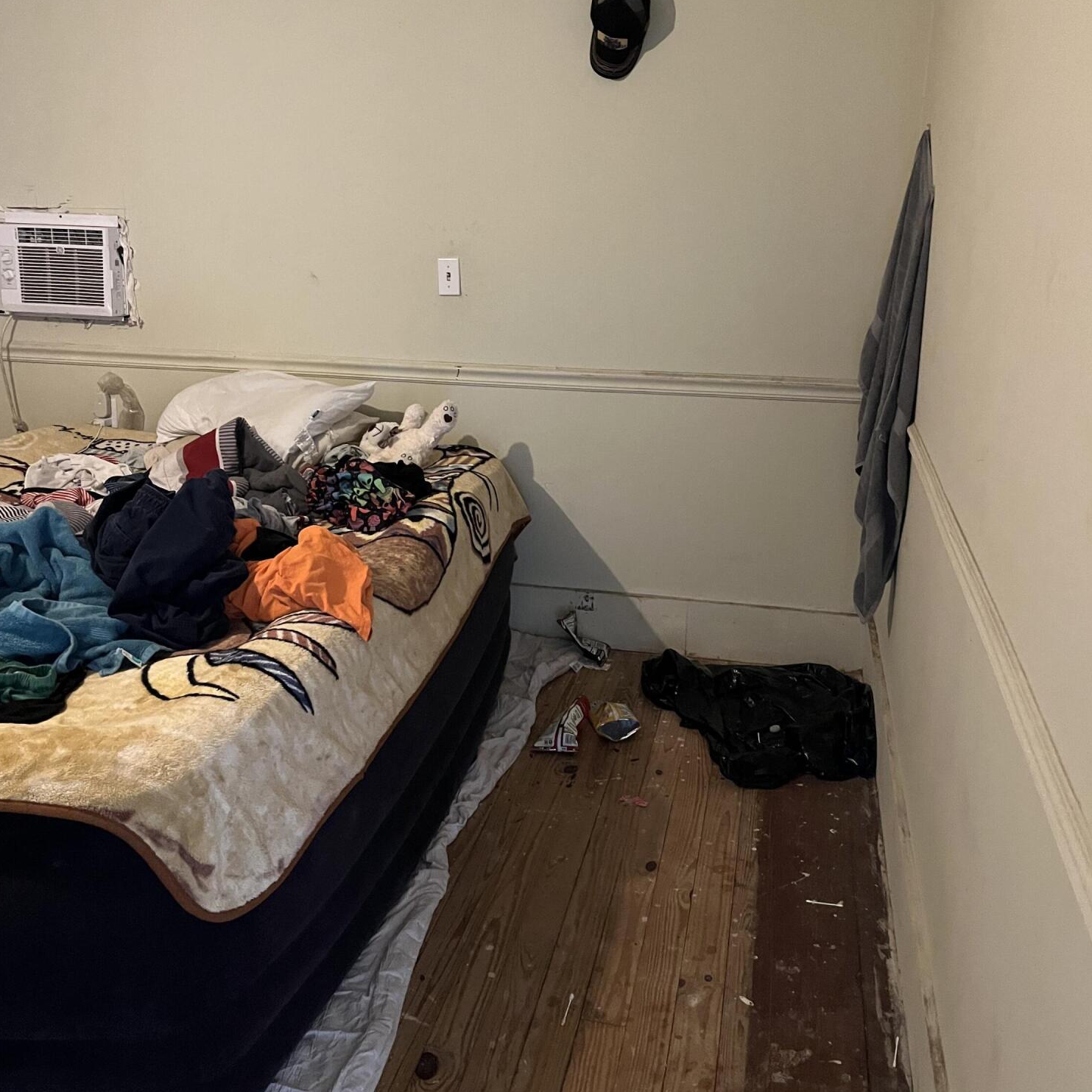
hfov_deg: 52.5
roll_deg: +0.6
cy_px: 445
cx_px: 543
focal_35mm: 31
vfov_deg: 52.2
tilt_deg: -13.6
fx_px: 1106
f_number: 1.6
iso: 640
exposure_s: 1/30
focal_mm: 5.1
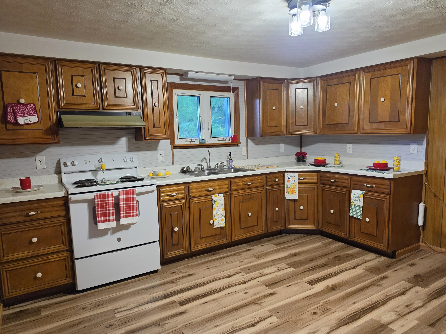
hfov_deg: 73.9
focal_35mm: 23
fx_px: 296
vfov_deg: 58.9
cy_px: 167
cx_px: 223
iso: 320
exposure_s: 1/120
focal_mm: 6.5
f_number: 1.4
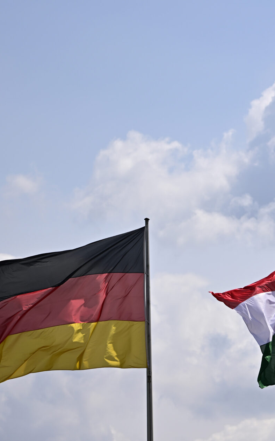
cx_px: 301
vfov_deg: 8.1
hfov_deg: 5.1
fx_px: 3105
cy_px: 178
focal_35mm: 259
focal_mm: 125
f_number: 4.8
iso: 64
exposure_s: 1/1000
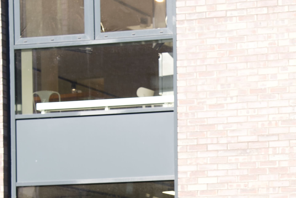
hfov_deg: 15.0
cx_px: 306
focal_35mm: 134
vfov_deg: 9.9
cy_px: 290
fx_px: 1102
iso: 100
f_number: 5
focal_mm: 43
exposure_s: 1/100
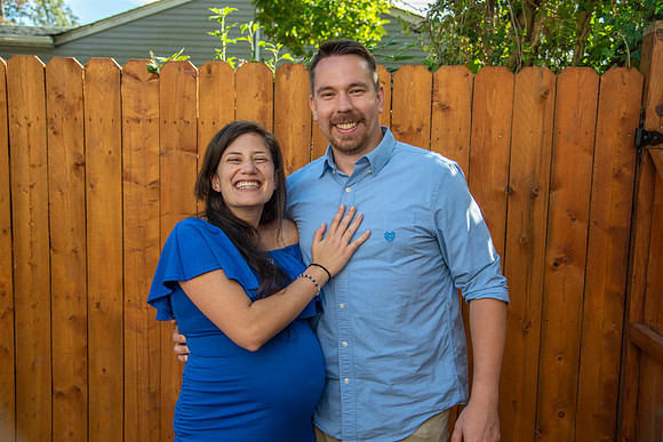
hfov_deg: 54.4
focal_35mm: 35
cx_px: 332
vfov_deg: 37.9
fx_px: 645
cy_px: 221
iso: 125
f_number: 4
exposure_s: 1/320
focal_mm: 35
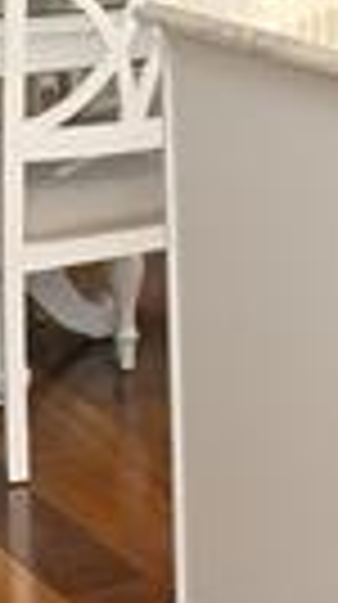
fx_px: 1791
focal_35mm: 112
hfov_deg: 8.4
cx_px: 1122
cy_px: -4
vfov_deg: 18.6
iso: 400
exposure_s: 1/60
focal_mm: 14
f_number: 11
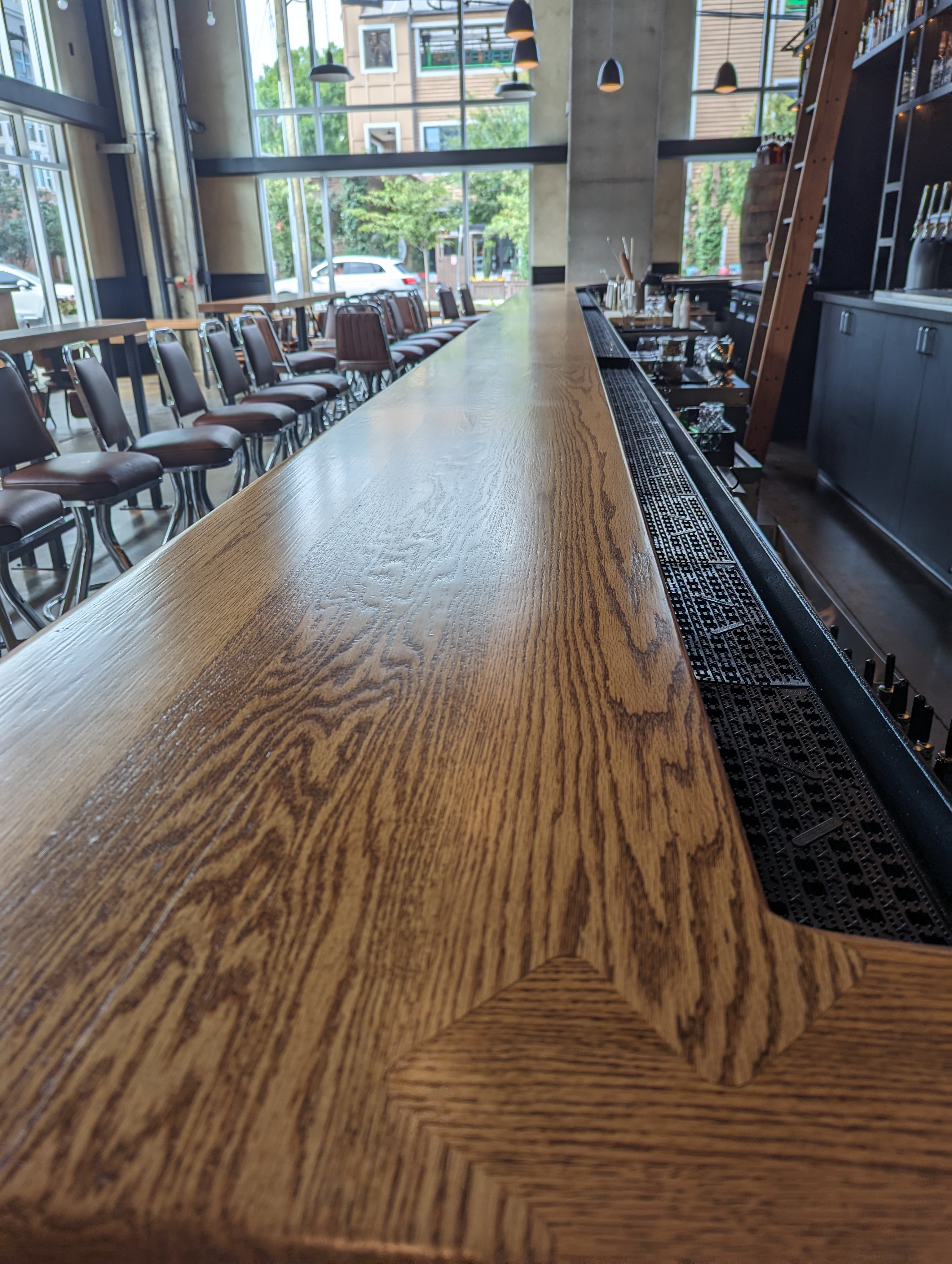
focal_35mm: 24
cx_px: 476
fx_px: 878
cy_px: 632
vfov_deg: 71.5
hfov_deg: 56.9
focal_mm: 6.81
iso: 39
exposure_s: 1/218
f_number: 1.85
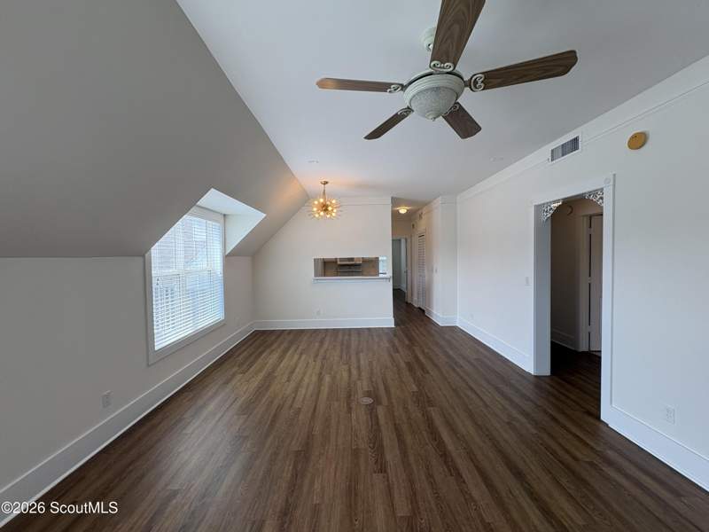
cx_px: 354
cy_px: 266
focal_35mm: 14
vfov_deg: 85.7
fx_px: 287
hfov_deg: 102.1
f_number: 2.2
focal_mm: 2.22
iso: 40
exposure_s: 1/135
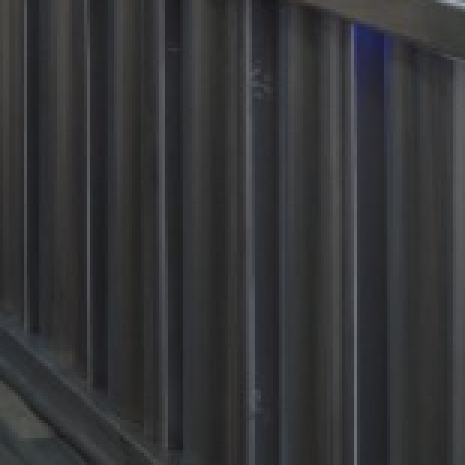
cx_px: 304
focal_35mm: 179
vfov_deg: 9.4
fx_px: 2720
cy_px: -276
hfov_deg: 9.8
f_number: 5
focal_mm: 34
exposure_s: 1/80
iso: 400
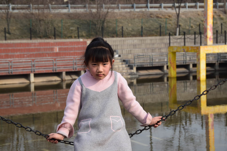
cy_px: 76
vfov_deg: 14.7
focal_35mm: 93
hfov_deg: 21.9
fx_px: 586
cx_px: 114
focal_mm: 62
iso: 100
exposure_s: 1/160
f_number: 9
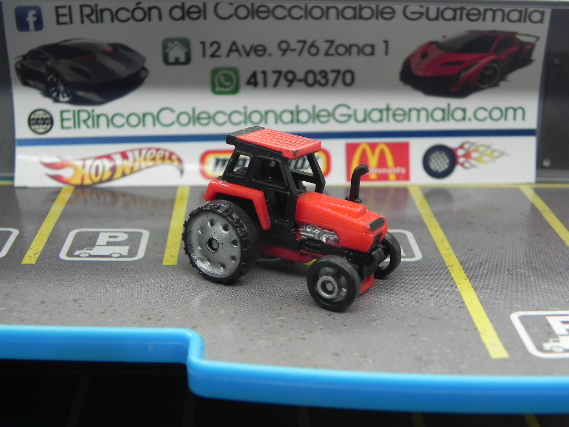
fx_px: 953
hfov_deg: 33.2
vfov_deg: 25.2
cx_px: 284
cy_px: 214
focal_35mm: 58
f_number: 3.5
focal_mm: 10.3
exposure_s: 1/82.6
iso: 160
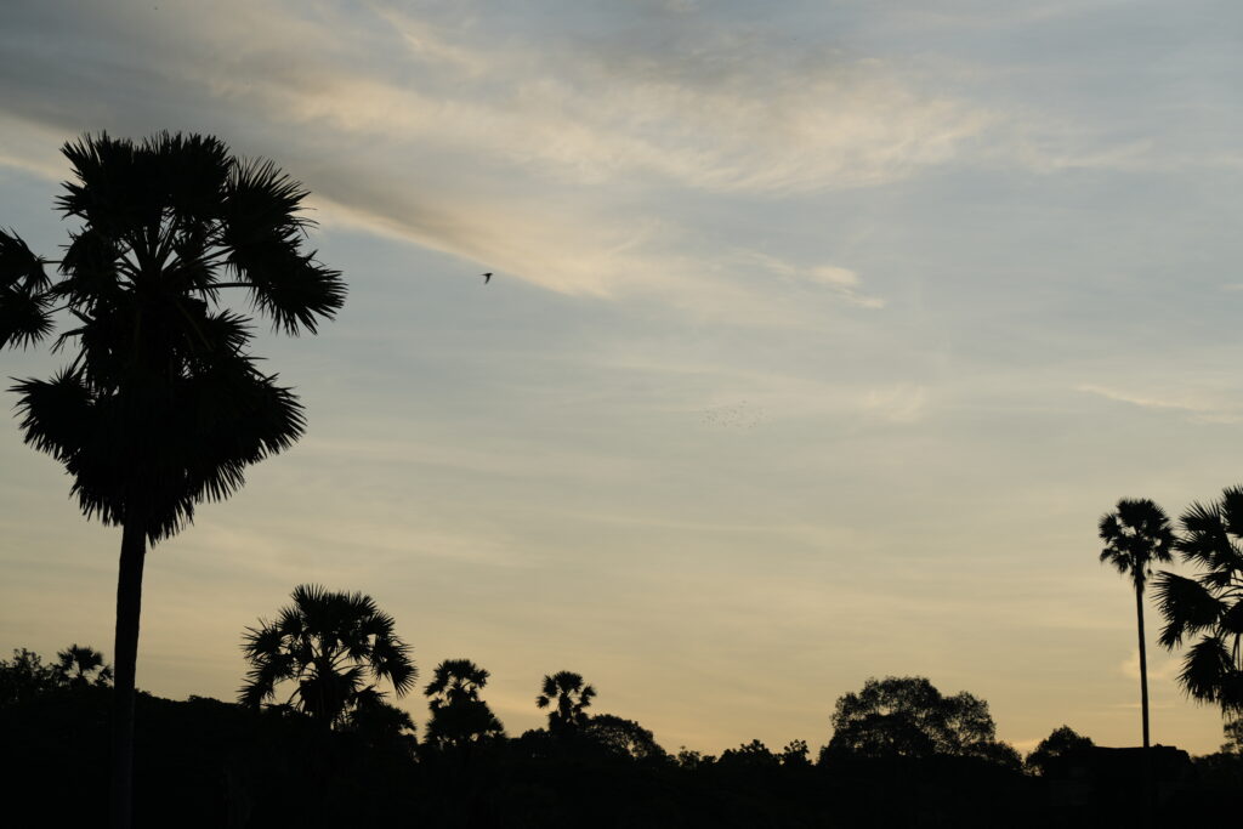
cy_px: 414
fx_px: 3591
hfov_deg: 19.6
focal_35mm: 104
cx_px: 622
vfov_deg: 13.2
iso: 100
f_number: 5.6
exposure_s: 1/320
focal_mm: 104
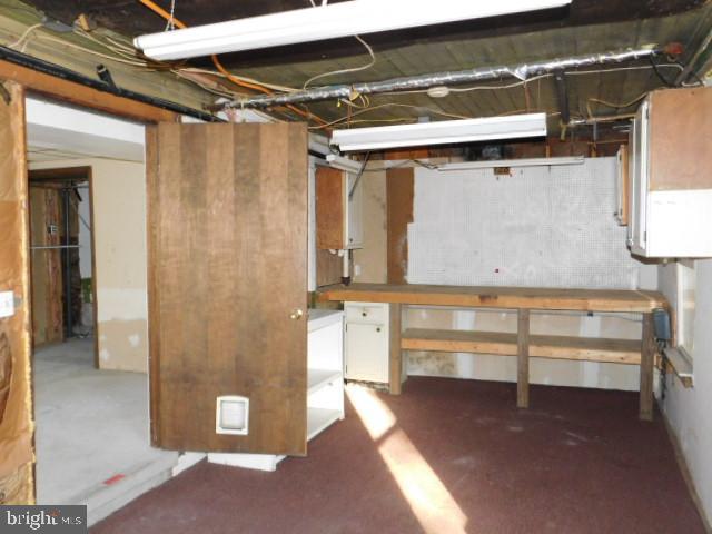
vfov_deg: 49.7
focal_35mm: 28
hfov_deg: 63.4
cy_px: 267
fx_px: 576
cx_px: 356
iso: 450
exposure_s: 1/30
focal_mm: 4.9
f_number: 3.2
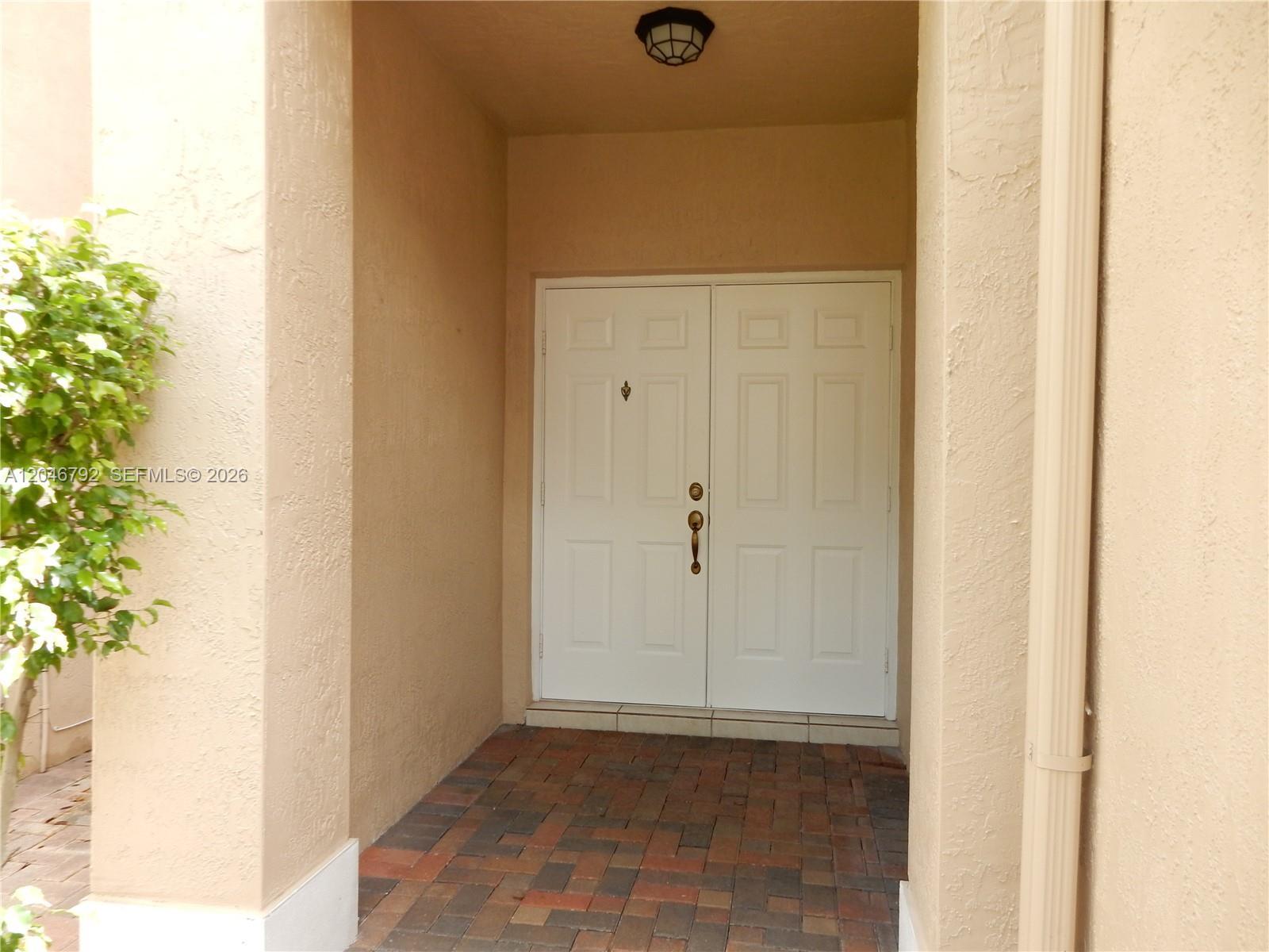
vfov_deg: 54.9
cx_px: 634
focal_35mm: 25
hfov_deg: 69.4
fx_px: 916
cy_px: 476
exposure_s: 1/100
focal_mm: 4.5
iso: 125
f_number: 3.7
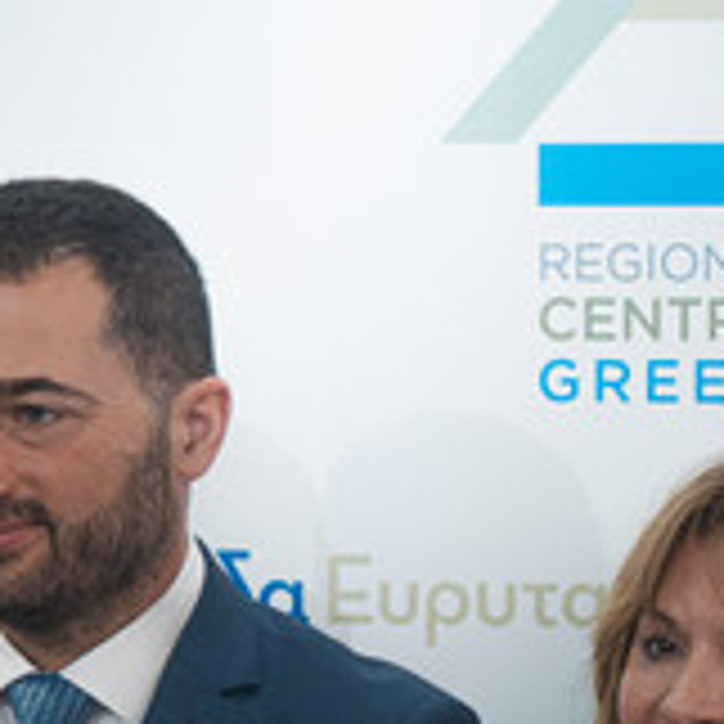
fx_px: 3431
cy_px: 795
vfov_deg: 11.9
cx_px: 850
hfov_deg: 11.8
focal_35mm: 145
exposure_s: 1/200
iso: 640
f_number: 2.8
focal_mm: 26
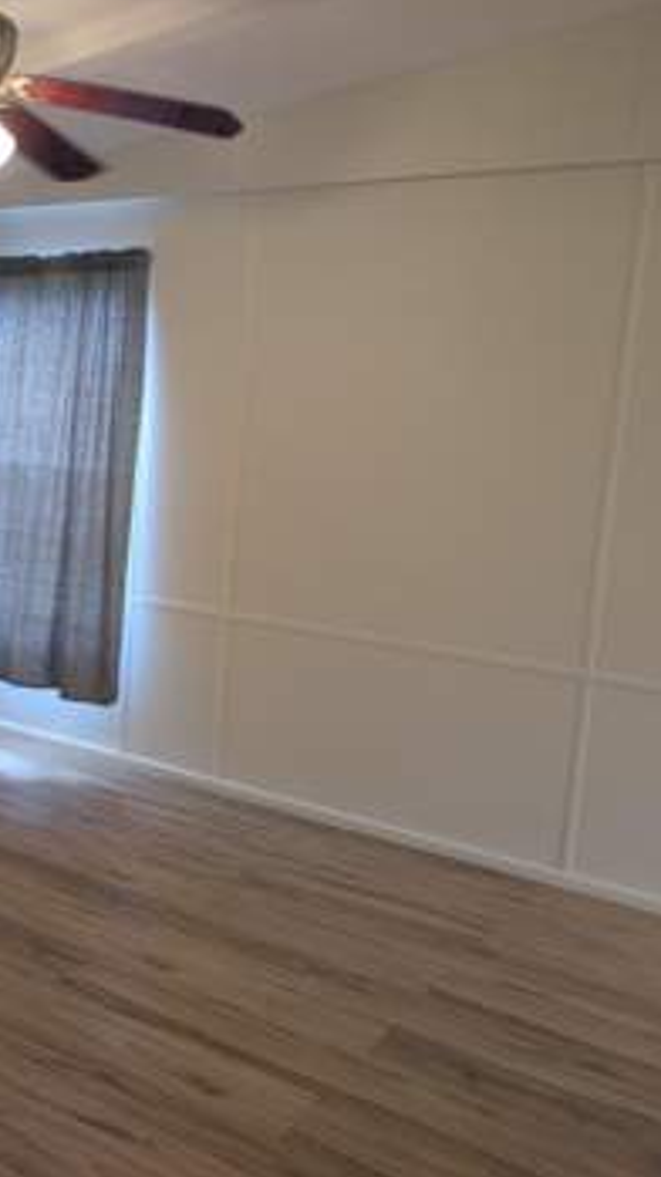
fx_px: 1123
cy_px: 573
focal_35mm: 36
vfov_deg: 55.3
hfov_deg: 30.8
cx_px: 24
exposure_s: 1/120
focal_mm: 6.9
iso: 166
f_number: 1.68
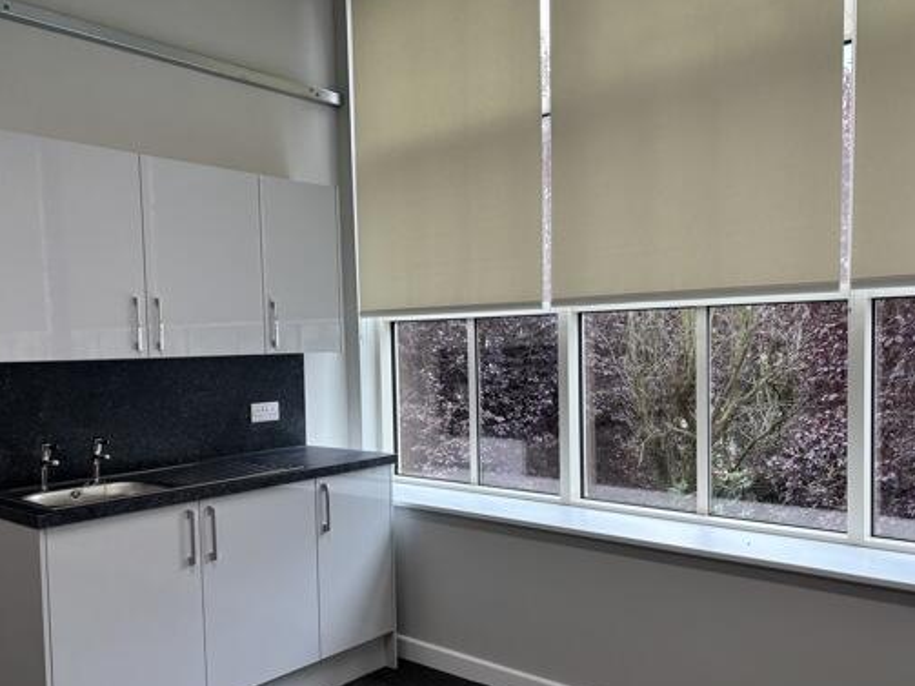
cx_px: 471
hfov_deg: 58.4
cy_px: 391
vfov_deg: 45.3
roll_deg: +1.7
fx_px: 819
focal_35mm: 31
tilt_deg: -2.3
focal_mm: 5.96
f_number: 1.6
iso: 32
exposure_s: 1/103
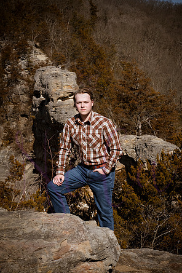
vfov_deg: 25.1
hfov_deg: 16.9
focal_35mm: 81
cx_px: 90
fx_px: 614
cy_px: 137
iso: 800
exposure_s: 1/1000
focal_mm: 80
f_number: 18
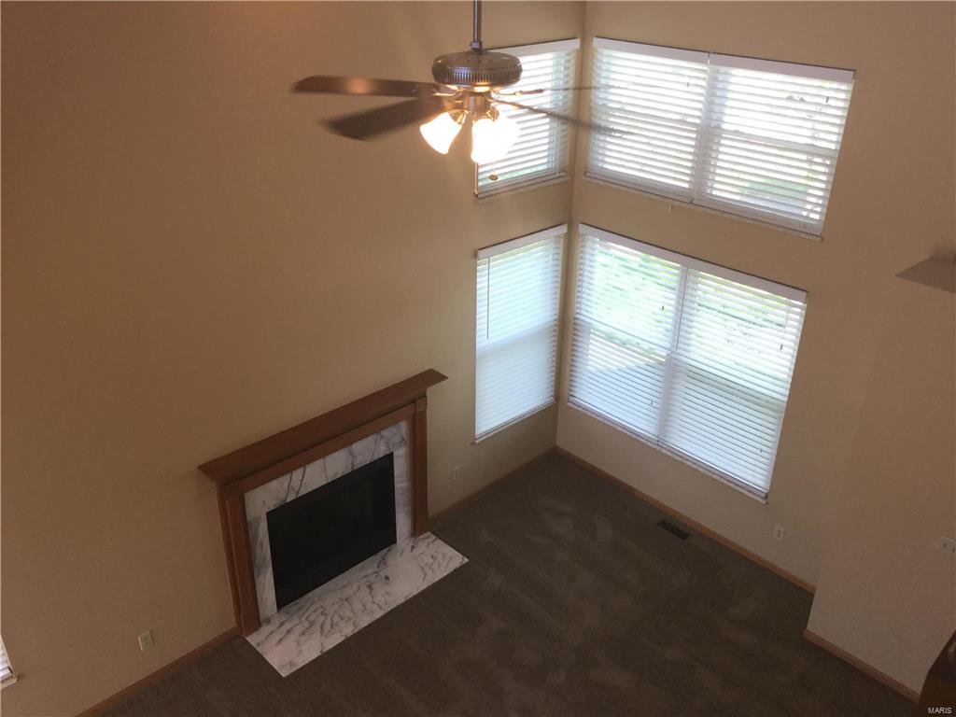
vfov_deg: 45.4
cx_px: 478
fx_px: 856
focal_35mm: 31
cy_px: 358
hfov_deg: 58.4
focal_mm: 3.3
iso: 25
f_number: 2.4
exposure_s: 1/40
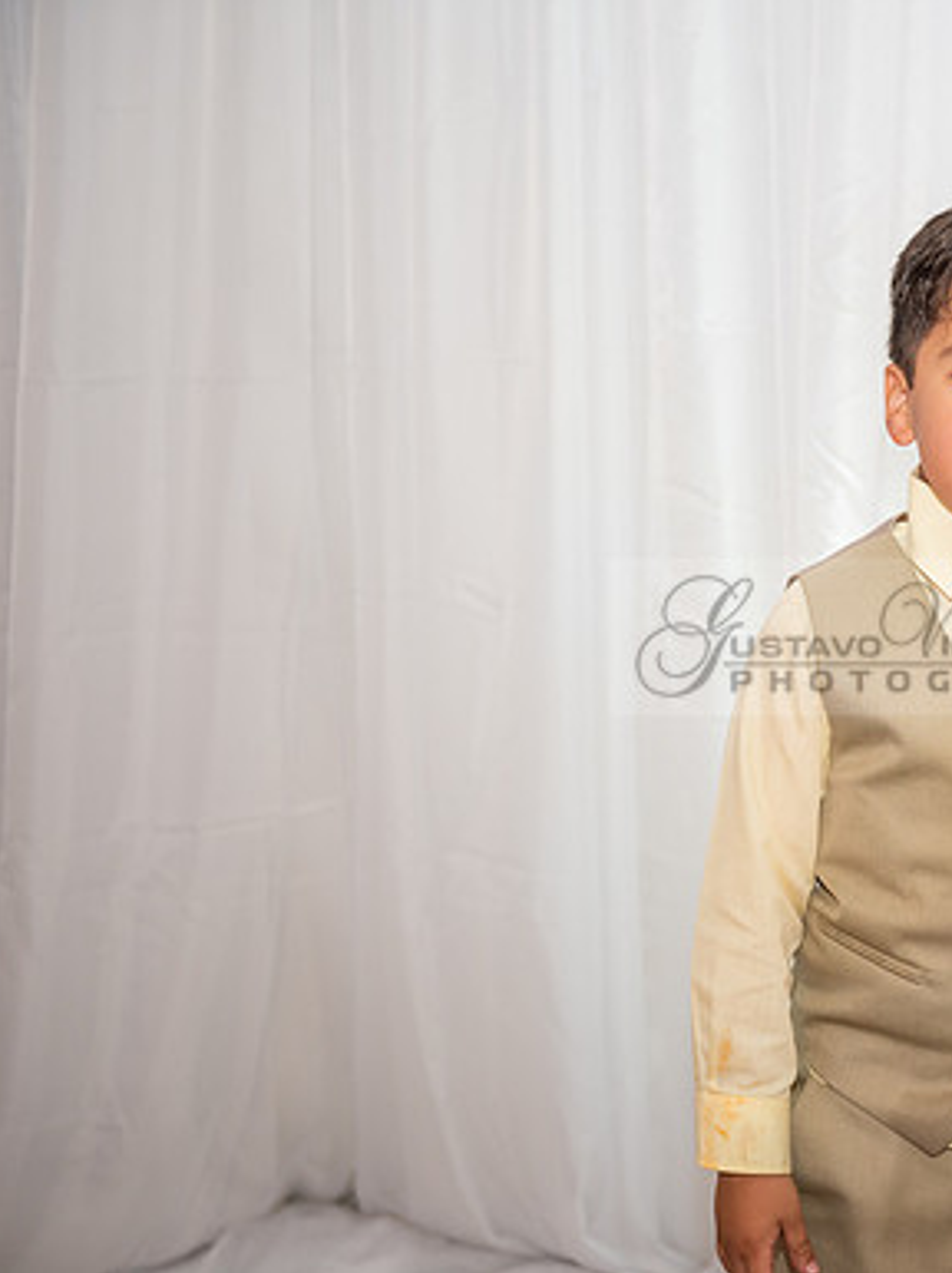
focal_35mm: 84
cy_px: 636
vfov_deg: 23.3
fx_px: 3085
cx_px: 896
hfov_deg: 17.2
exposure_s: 1/80
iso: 640
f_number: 2.8
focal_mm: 56
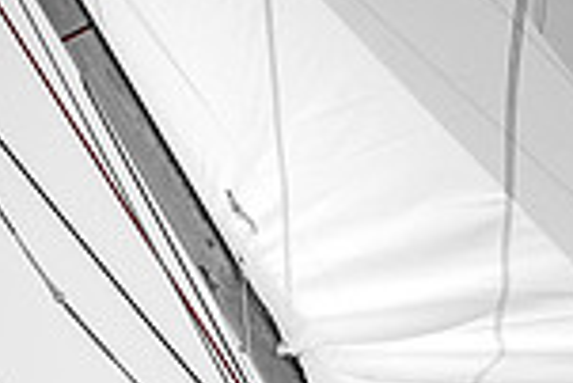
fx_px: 13064
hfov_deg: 2.5
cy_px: 614
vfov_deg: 1.7
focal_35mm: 820
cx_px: 786
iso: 320
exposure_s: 1/3200
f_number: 5
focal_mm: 200
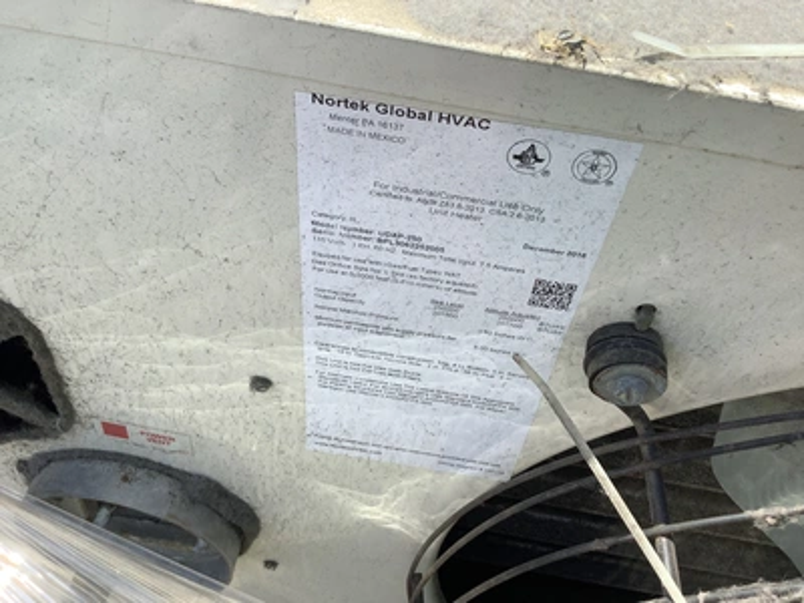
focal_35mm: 31
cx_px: 402
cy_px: 302
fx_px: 720
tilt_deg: -49.7
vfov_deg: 45.4
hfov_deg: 58.4
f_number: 2.4
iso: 25
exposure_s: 1/849
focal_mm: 3.3
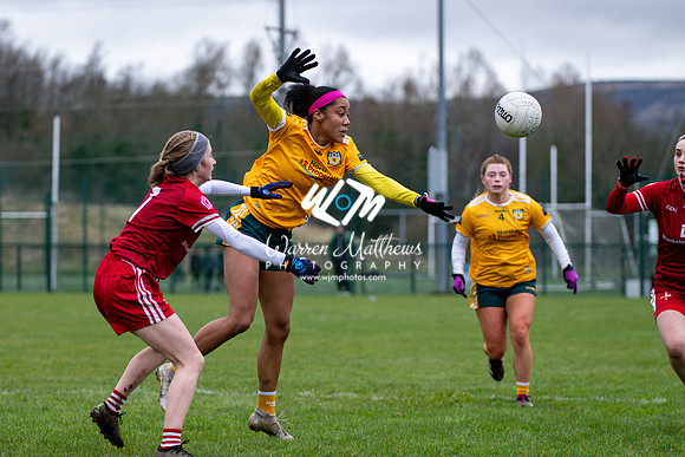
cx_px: 249
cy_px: 291
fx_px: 3028
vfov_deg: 8.6
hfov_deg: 12.9
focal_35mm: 159
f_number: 2.8
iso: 1800
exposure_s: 1/1000
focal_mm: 125
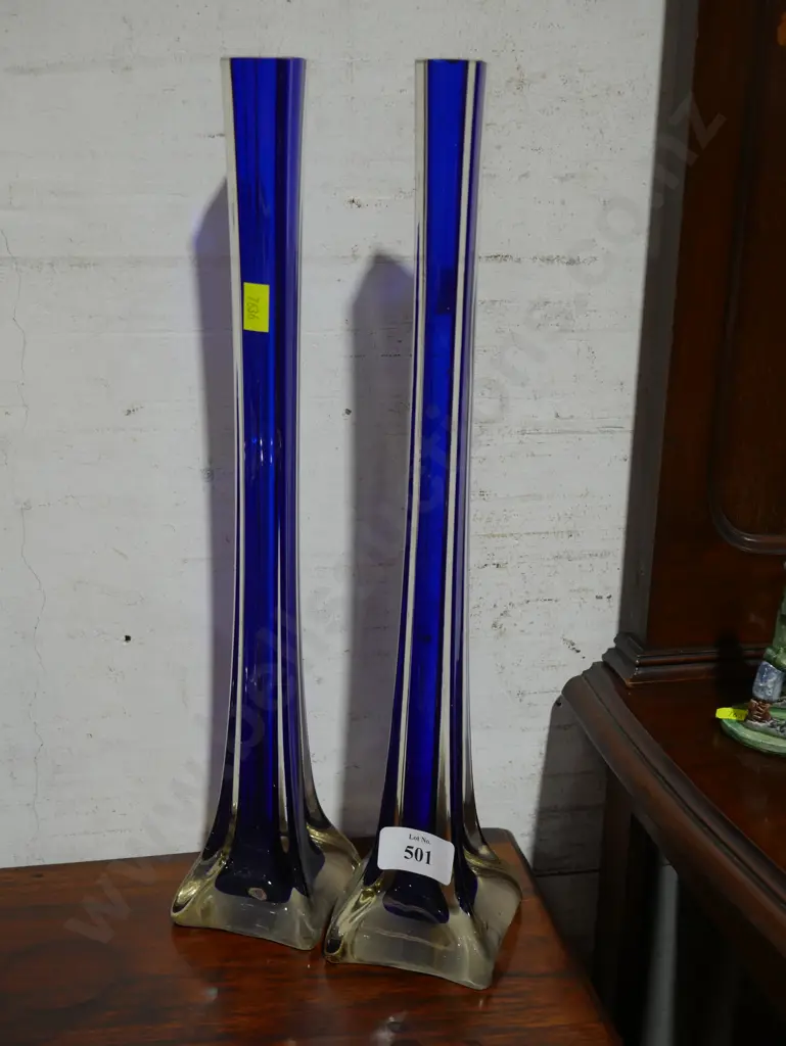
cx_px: 393
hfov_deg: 32.9
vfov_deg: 42.9
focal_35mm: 44
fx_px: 1331
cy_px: 523
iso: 320
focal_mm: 22
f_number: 4.7
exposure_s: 1/60
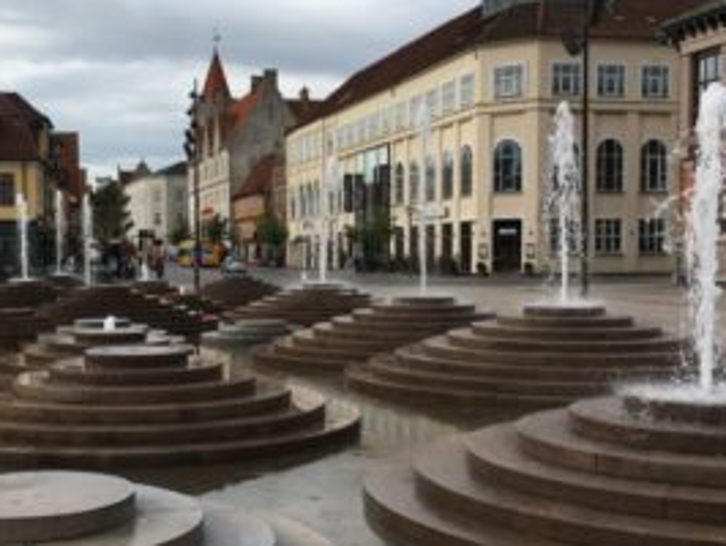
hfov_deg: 38.6
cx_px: 259
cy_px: 303
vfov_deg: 29.7
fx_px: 1029
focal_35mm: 49
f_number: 2.2
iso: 25
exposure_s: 1/1832
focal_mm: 4.15
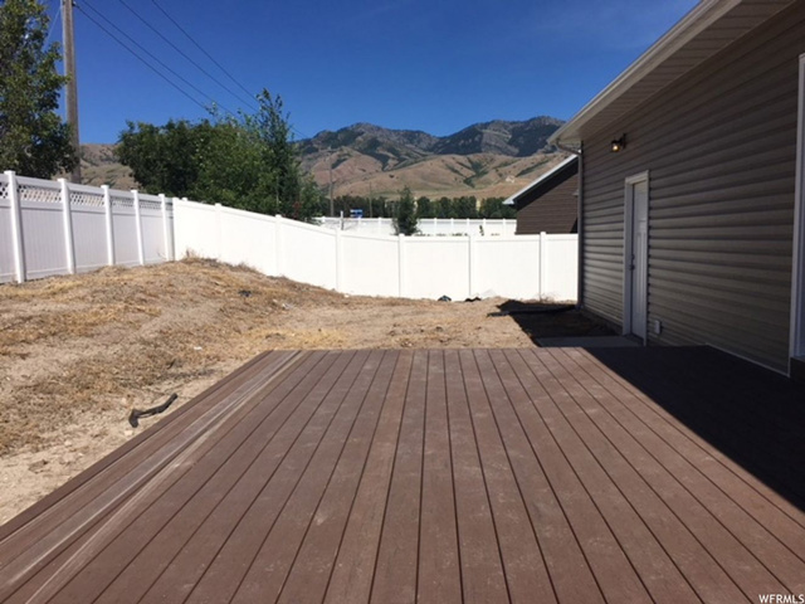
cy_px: 302
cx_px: 402
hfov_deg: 61.7
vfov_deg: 48.2
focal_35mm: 29
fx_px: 674
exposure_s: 1/3497
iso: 25
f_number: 2.2
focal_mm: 4.15
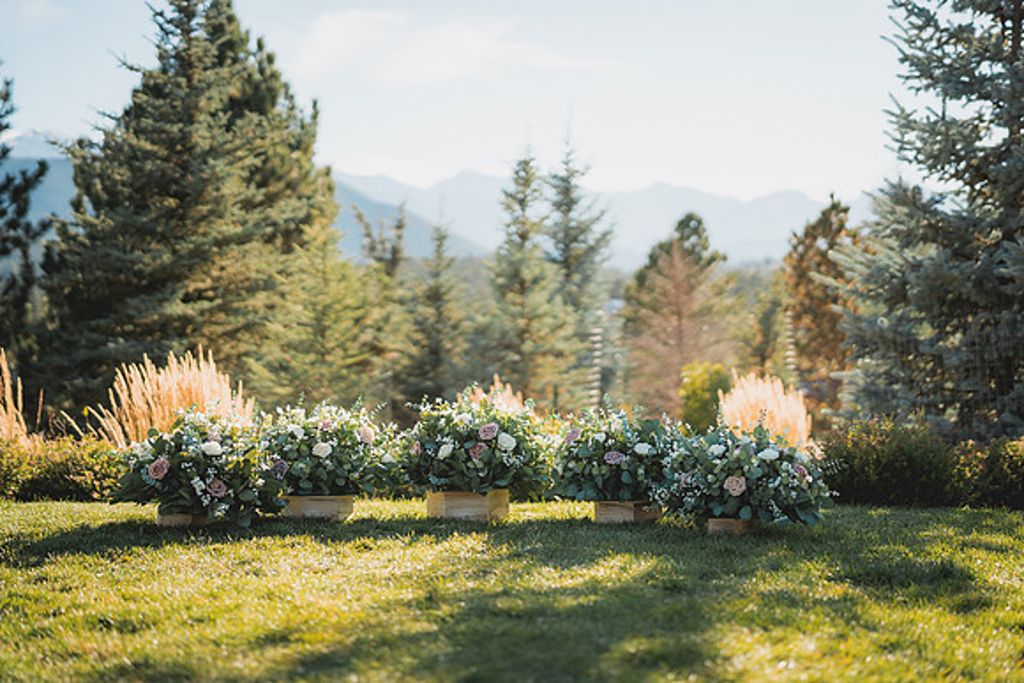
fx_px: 1445
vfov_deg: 26.6
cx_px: 512
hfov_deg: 39.0
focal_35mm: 51
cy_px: 342
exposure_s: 1/4000
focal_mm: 50
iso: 160
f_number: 1.4
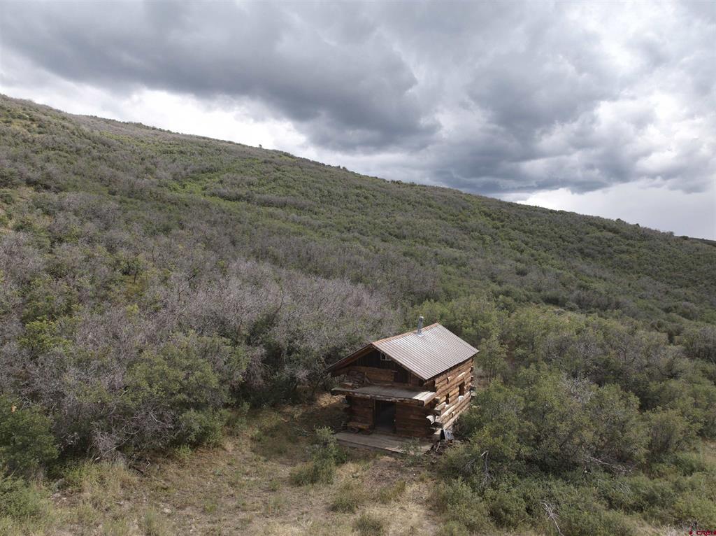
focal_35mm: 24
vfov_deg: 56.7
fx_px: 496
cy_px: 268
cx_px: 358
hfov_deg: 71.6
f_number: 2.8
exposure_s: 1/25
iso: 110
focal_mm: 12.29
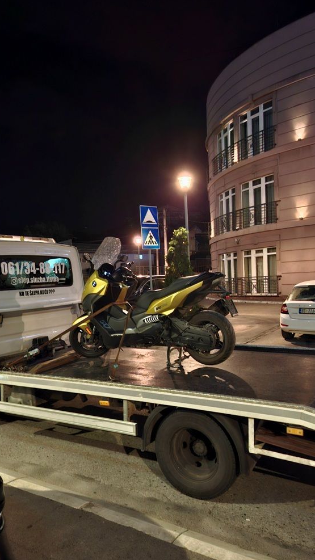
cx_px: 156
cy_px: 288
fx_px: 386
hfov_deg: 44.4
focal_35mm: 26
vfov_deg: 71.9
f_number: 1.8
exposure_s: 1/20
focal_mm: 5.54
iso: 1250
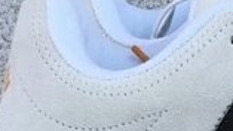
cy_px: 226
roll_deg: -0.5
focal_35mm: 138
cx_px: 315
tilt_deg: -19.9
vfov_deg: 8.5
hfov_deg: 14.8
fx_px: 852
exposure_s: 1/318
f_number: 2.4
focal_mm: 3.3
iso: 25
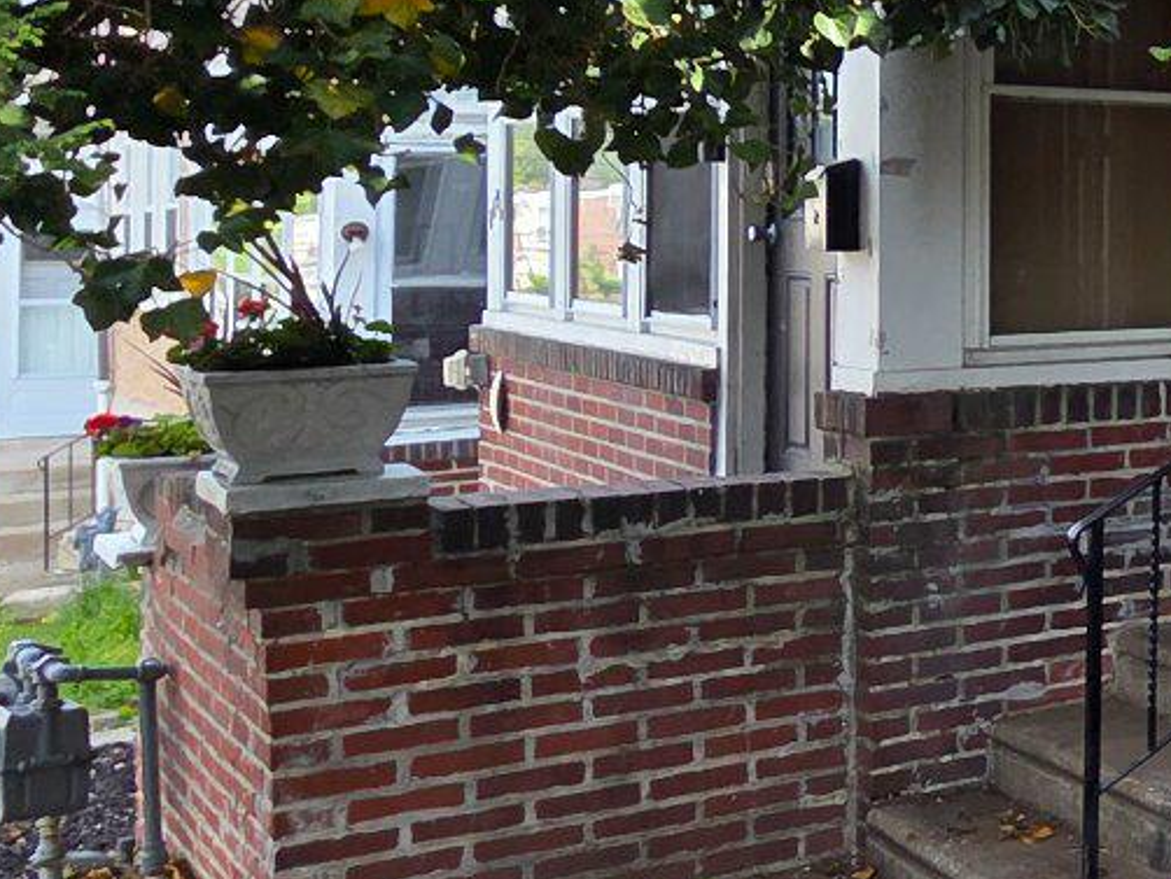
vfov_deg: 27.1
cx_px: 2099
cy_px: 208
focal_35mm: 53
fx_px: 1794
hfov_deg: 22.1
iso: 50
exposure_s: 1/304
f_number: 2.2
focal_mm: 2.2
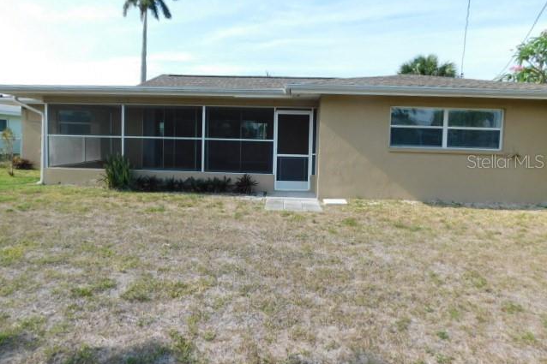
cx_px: 274
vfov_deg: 53.0
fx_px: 365
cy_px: 161
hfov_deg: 73.8
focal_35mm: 24
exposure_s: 1/800
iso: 125
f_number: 3
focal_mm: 4
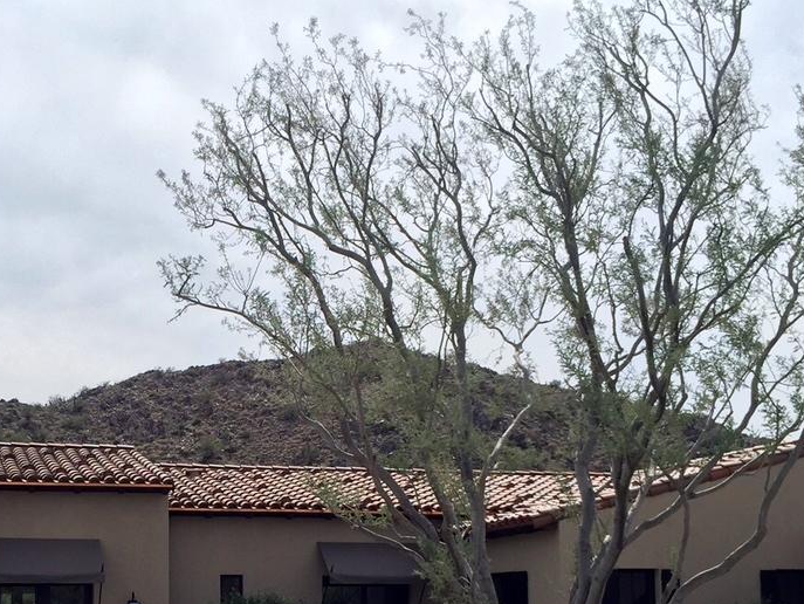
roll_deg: -0.4
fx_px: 1255
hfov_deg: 34.7
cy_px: 523
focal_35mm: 54
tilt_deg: +4.3
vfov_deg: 26.3
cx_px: 191
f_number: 2.2
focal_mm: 4.15
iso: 32
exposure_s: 1/2825
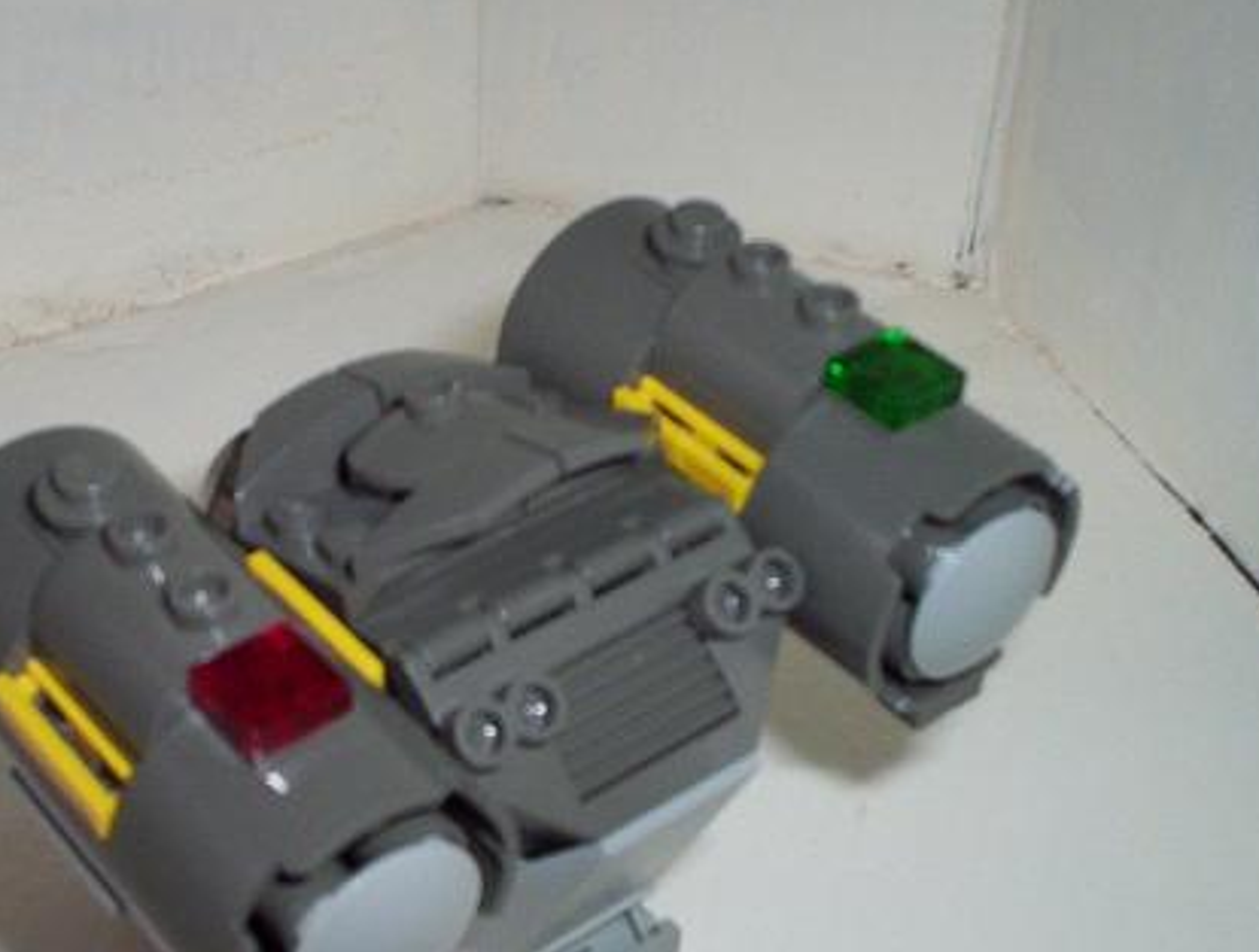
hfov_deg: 33.5
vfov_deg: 25.7
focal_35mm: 57
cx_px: 449
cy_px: 598
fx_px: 2079
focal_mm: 4.99
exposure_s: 1/60
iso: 140
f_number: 4.5
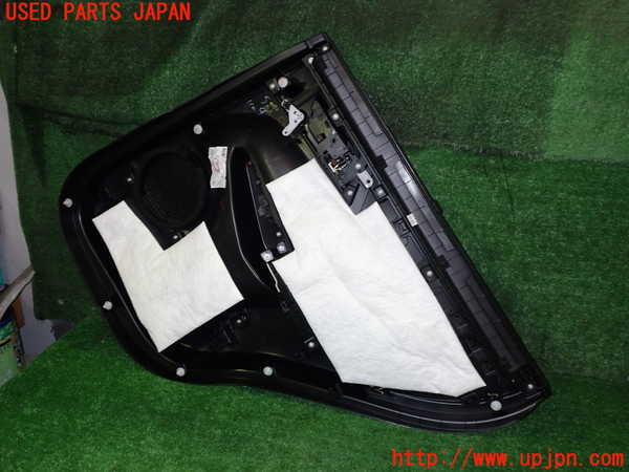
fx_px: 545
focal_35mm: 30
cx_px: 314
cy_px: 236
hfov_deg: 60.0
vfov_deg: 46.8
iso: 200
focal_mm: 5.4
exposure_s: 1/30
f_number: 2.3
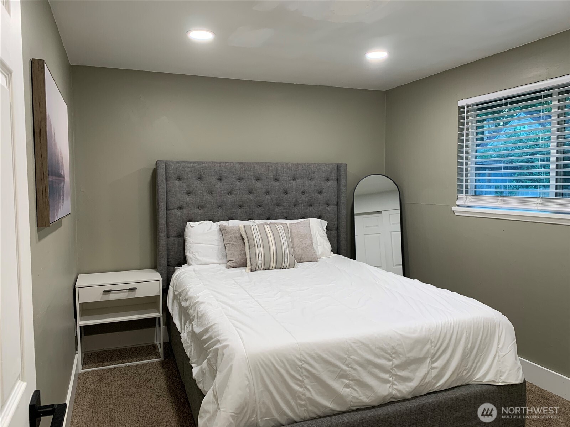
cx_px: 285
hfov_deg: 67.3
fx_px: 428
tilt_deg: -2.1
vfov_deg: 53.1
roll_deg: +0.2
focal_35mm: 26
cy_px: 214
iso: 100
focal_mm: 4.25
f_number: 1.8
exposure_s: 1/60
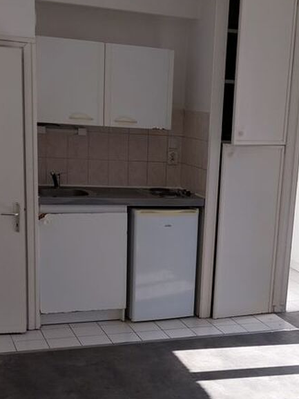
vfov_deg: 31.9
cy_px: 276
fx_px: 692
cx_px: 232
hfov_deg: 24.1
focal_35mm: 60
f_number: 1.8
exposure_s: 1/140
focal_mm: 4
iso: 25
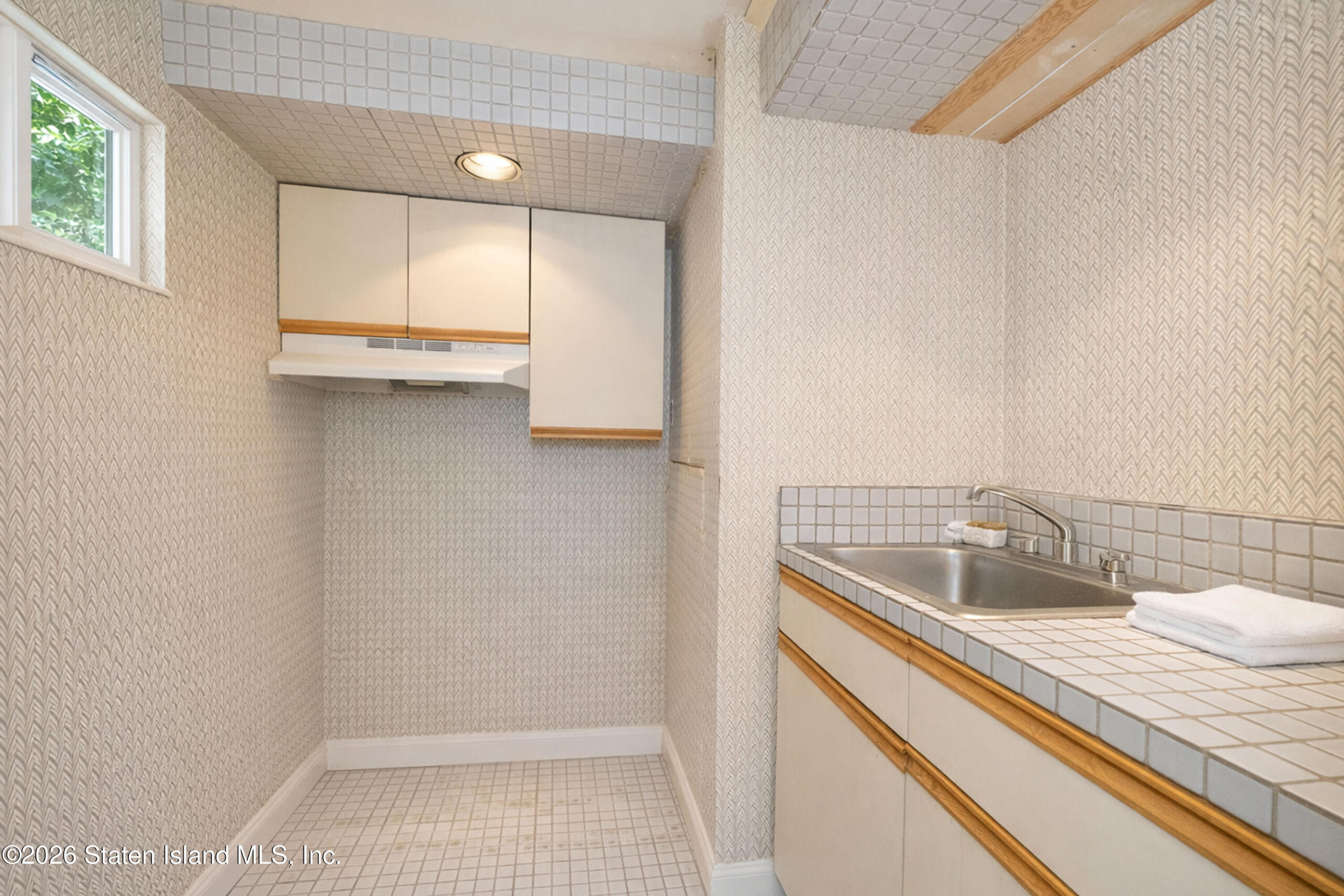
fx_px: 560
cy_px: 448
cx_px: 672
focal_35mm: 15
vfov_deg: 77.3
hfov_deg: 100.4
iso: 2000
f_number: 7.1
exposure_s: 1/60
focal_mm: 10
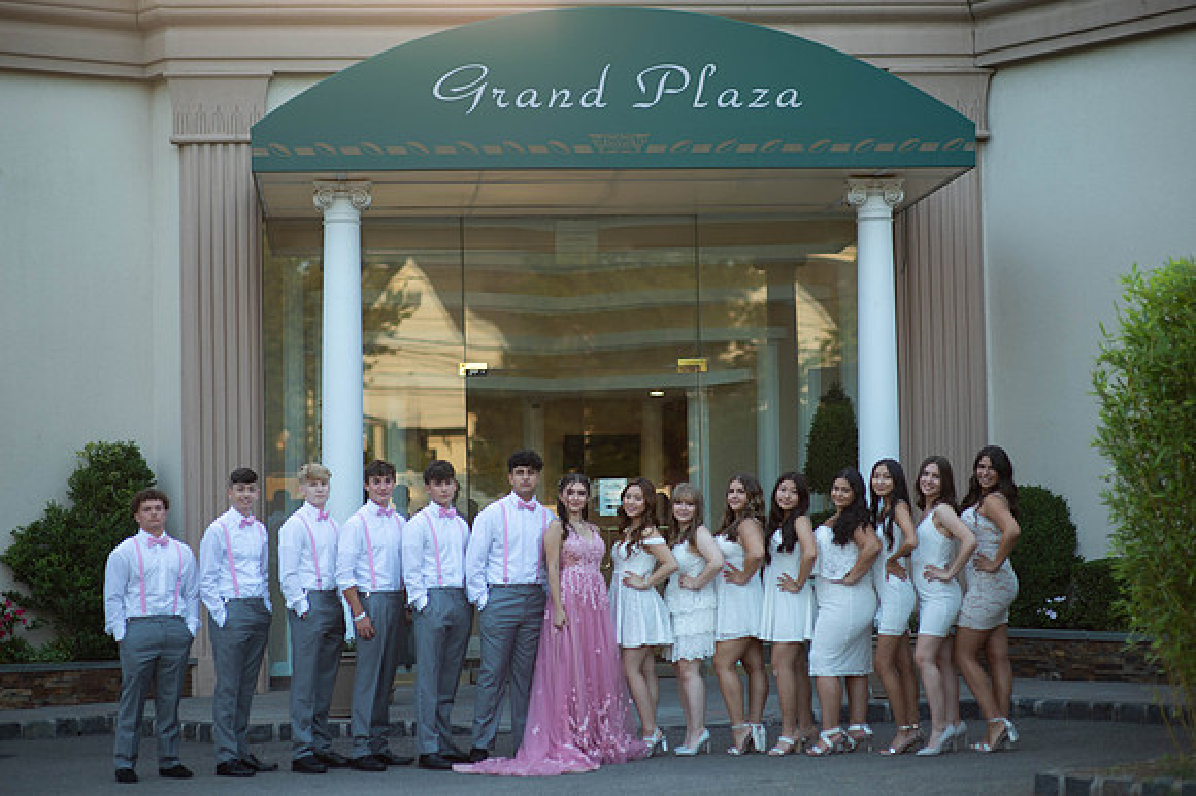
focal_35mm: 85
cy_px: 398
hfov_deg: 23.9
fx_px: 2822
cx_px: 598
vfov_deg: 16.1
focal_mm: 85
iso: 250
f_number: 2
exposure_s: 1/1000
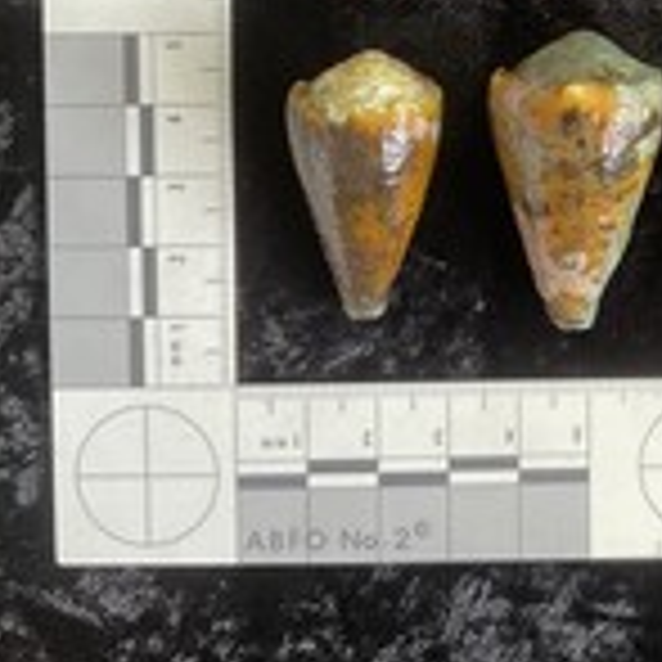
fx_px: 1320
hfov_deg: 26.2
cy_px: 101
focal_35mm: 61
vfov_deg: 27.4
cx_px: 707
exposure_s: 1/60
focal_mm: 3
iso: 64
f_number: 1.8
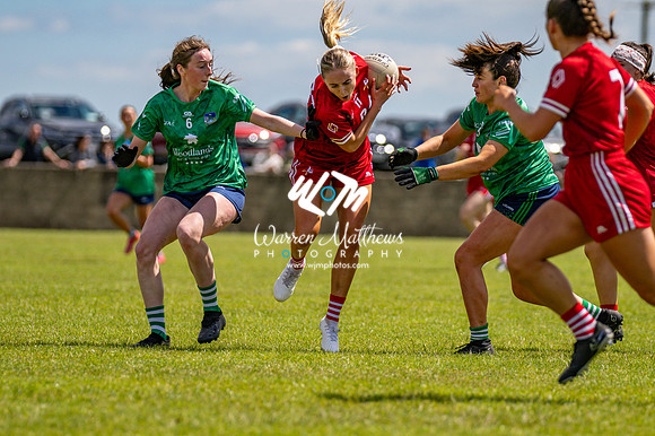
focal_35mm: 292
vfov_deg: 4.7
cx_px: 328
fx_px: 5310
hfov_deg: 7.1
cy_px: 218
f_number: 2.8
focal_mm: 195
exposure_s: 1/6400
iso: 140
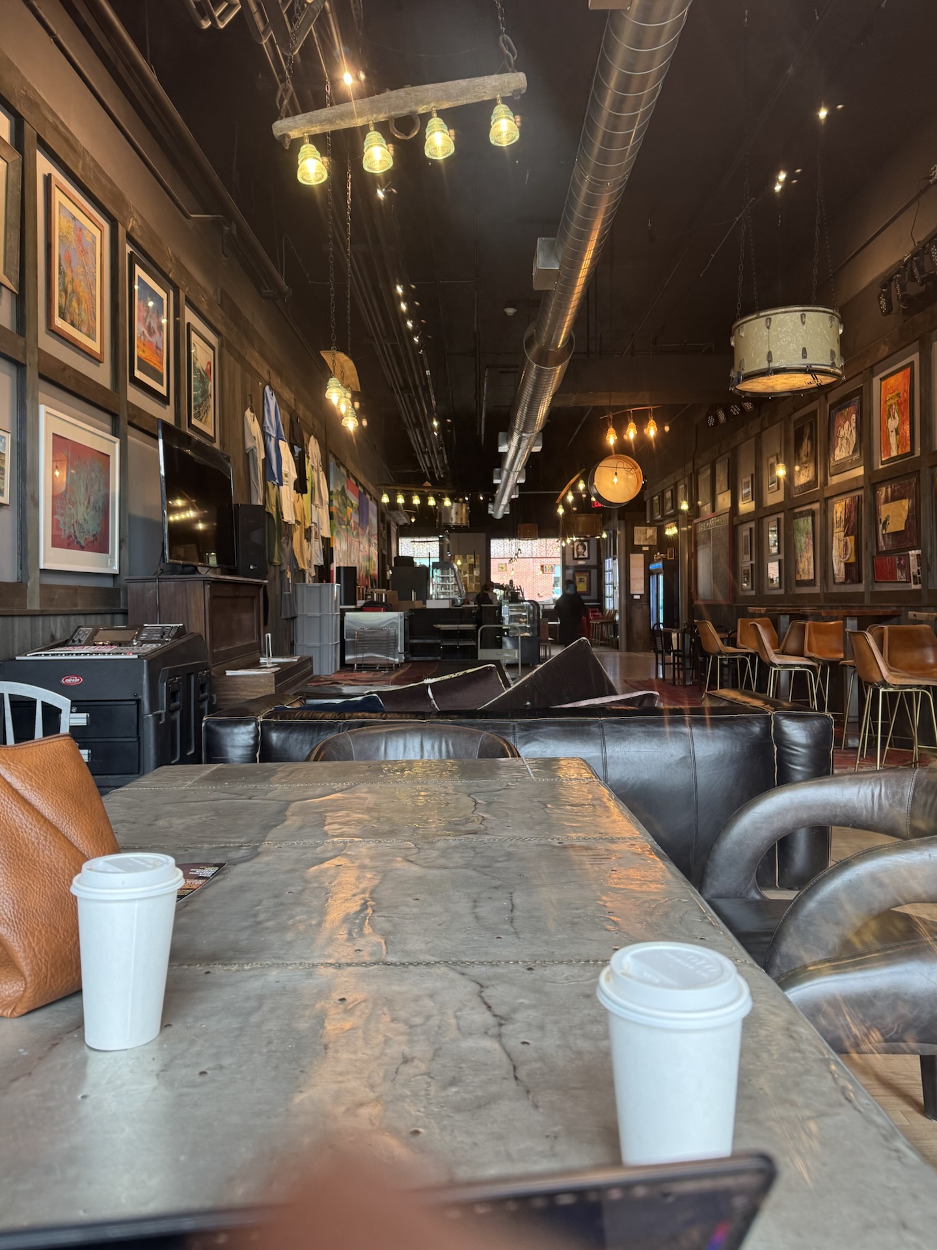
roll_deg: +1.6
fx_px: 902
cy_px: 600
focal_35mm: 25
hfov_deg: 54.9
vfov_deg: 69.4
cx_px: 470
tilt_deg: -0.3
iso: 160
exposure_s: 1/60
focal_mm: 6.76
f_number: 1.78
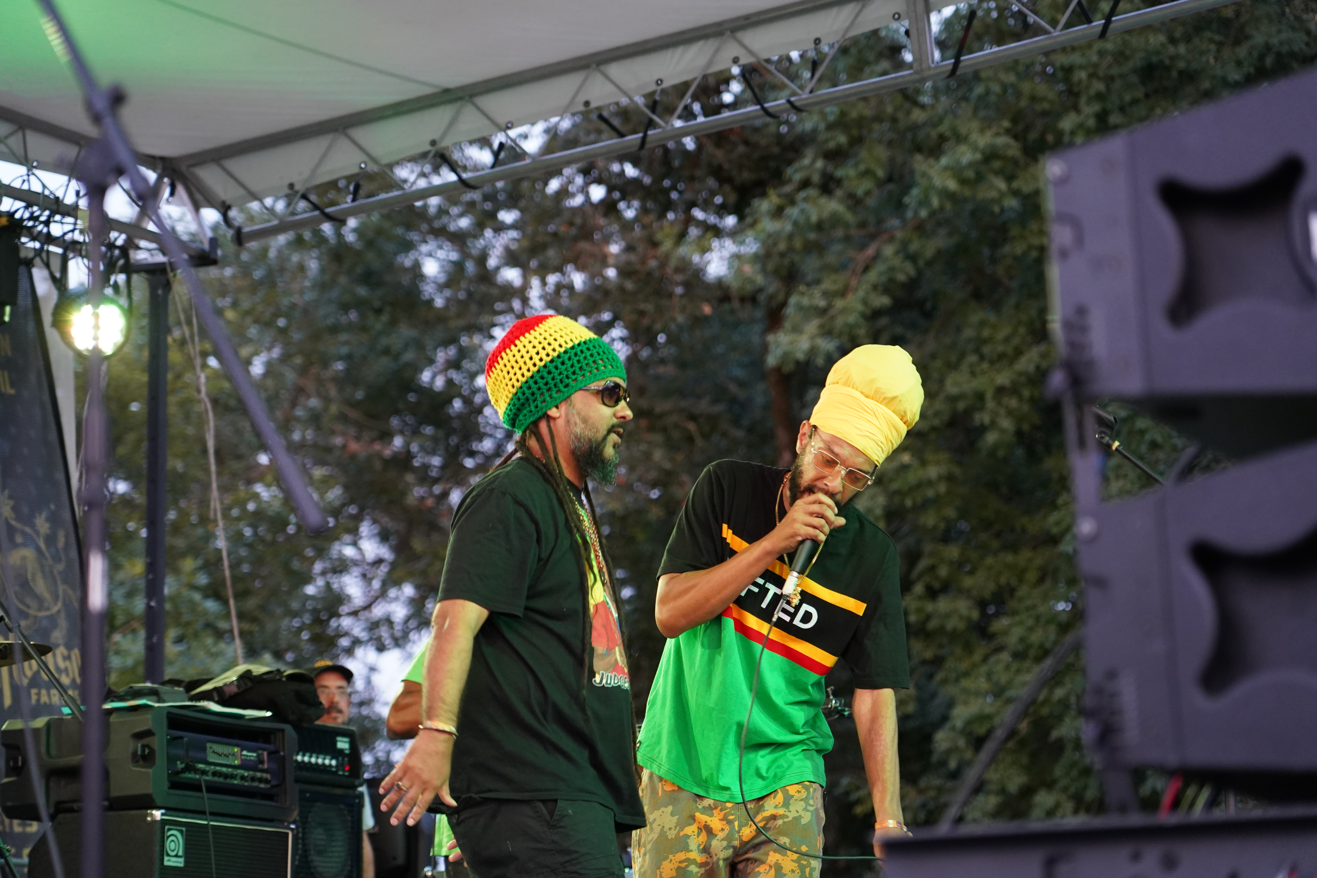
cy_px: 439
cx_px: 658
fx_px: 3841
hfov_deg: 19.5
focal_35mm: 105
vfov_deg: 13.0
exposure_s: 1/160
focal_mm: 105
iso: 3200
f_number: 4
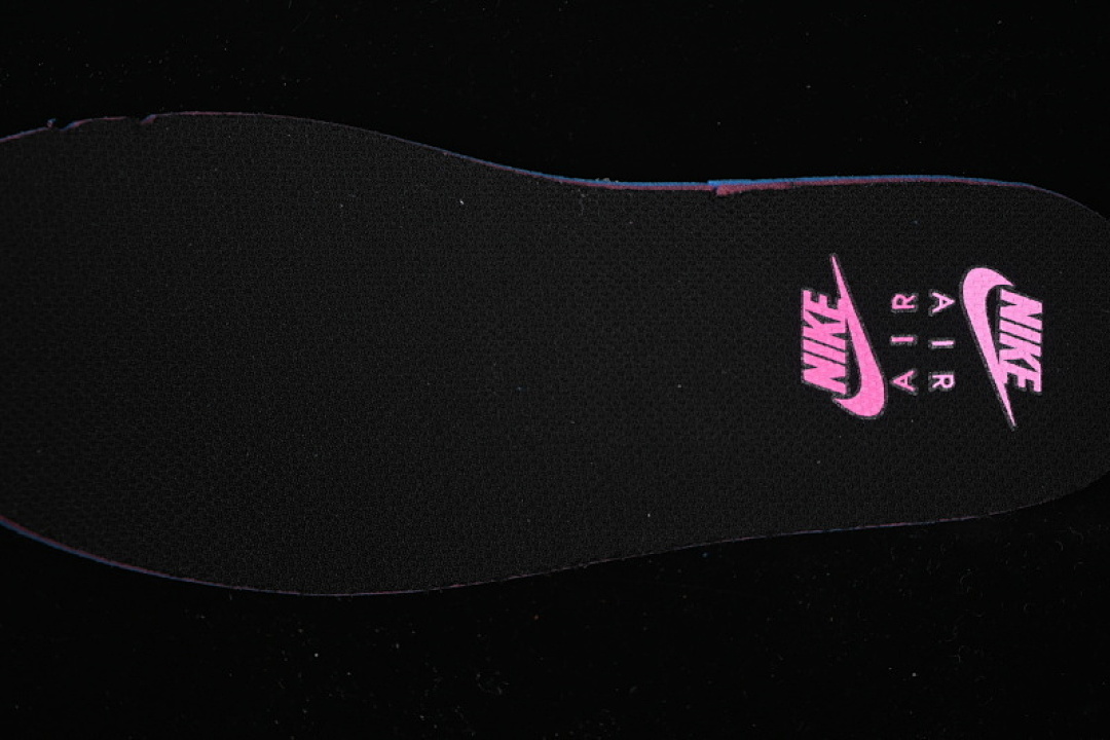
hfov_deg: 27.0
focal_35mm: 75
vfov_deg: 18.2
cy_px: 370
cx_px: 555
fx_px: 2312
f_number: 6.3
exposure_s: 1/60
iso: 160
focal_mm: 50
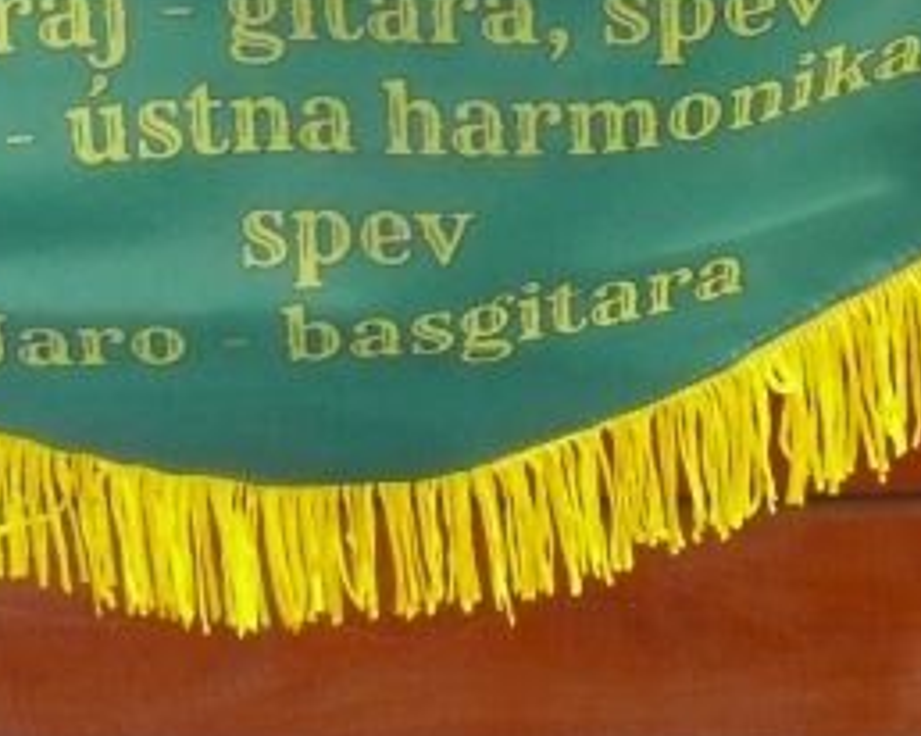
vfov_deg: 12.1
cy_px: -723
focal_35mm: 113
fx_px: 3078
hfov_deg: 17.0
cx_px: 521
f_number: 2.8
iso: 400
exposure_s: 1/25
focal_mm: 7.4
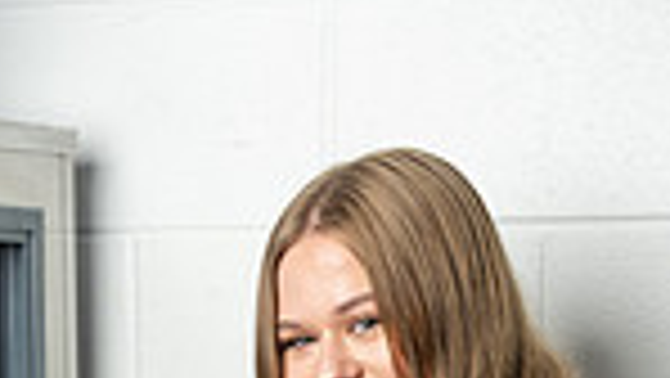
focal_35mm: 161
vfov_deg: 7.1
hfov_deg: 13.3
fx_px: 2862
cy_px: 932
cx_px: 225
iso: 250
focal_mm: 51
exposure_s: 1/250
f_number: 4.5
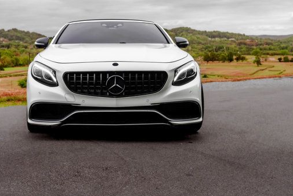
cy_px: 76
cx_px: 115
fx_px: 497
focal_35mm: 61
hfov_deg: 32.8
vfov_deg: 22.2
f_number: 6.3
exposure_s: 1/400
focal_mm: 48
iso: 640
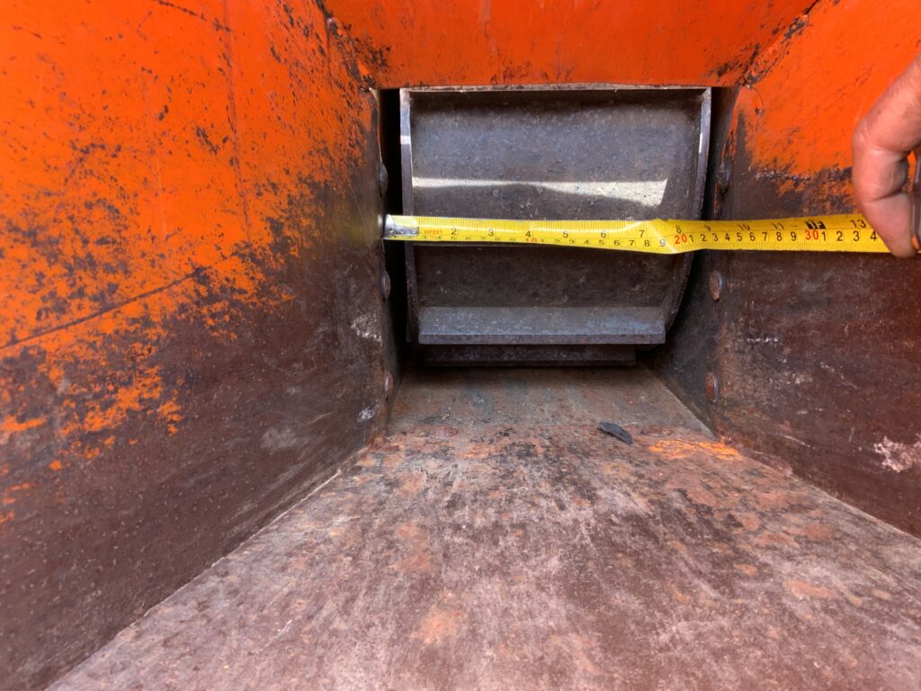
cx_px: 460
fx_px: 772
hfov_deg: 61.7
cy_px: 346
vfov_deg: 48.2
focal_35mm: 29
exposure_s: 1/60
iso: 80
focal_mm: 3
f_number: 1.8
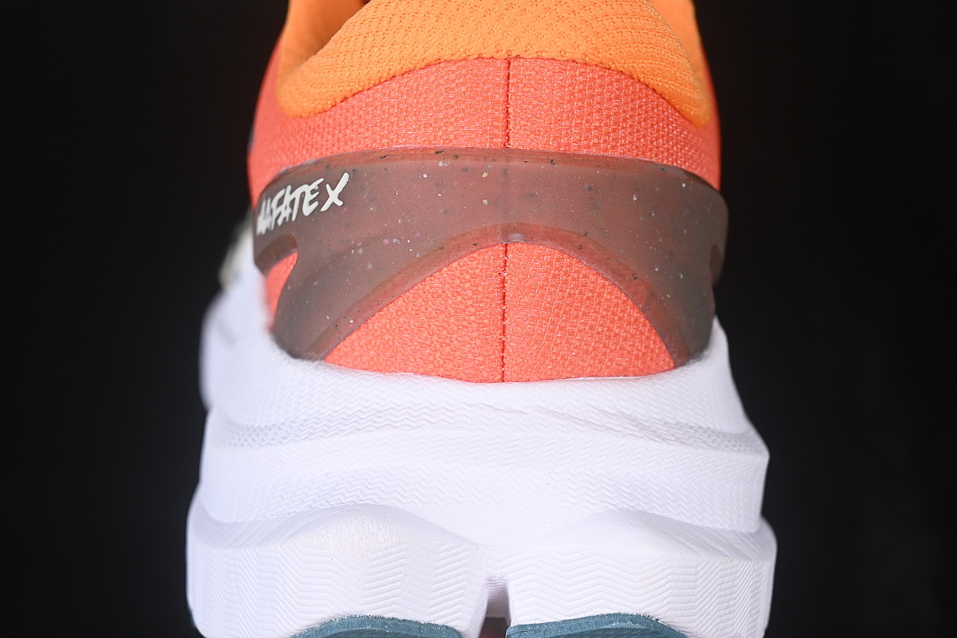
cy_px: 319
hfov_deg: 27.0
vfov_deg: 18.2
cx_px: 478
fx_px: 1994
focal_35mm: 75
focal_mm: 50
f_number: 7.1
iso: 160
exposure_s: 1/80
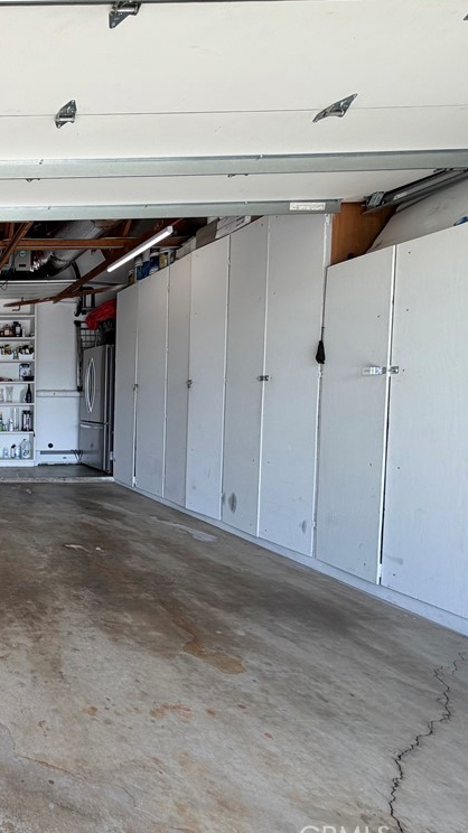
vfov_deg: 83.9
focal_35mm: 21
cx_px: -91
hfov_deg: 39.2
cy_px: 422
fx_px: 464
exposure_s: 1/120
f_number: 2.2
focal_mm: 2.22
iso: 32
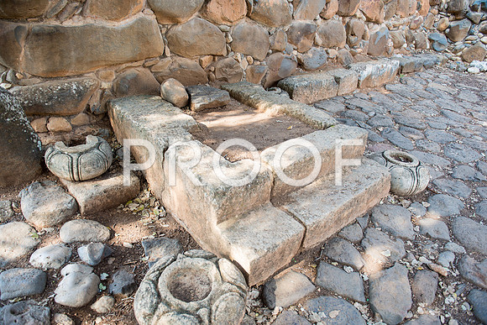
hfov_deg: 73.7
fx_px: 325
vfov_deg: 53.2
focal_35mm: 24
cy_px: 162
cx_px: 244
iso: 100
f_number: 2.8
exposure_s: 1/125
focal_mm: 24
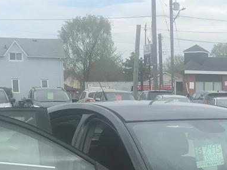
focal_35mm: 93
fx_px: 610
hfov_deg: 20.6
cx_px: 209
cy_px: 231
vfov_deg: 15.1
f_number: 1.8
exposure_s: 1/1623
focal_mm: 3.99
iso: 20
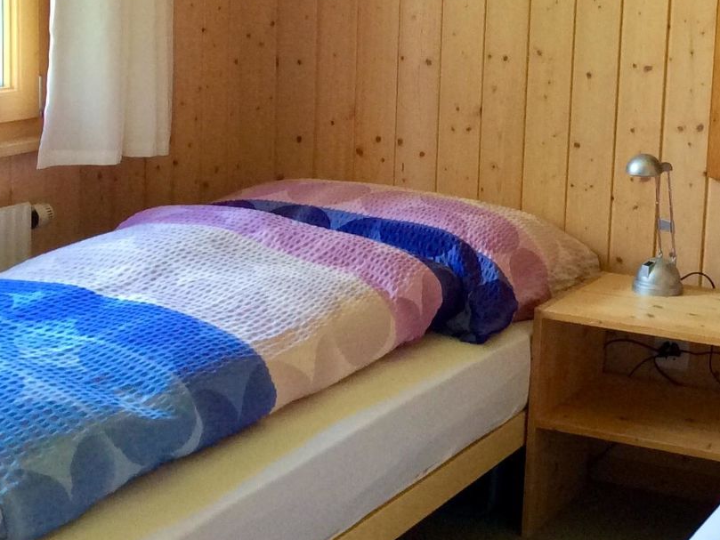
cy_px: 163
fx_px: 1685
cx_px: 584
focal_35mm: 81
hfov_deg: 23.7
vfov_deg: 18.1
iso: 80
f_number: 2.4
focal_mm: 3.3
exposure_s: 1/25
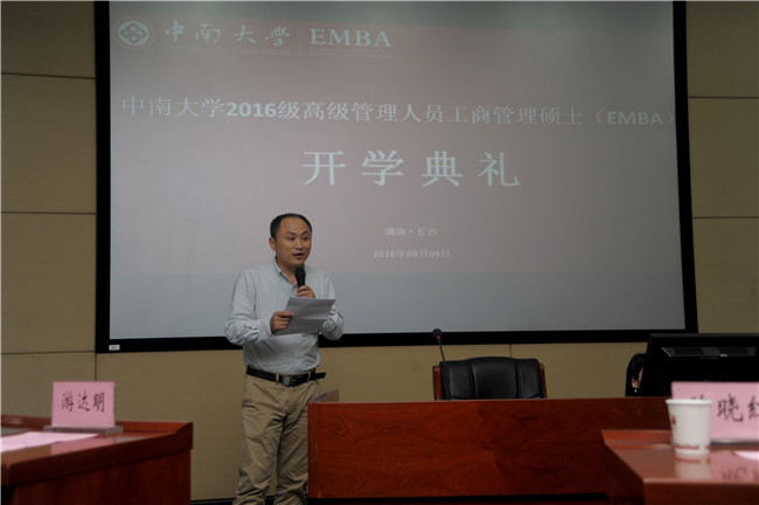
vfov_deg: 29.8
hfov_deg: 43.6
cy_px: 252
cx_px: 380
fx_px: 948
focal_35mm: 45
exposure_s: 1/80
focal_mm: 45
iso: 500
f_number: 4.5
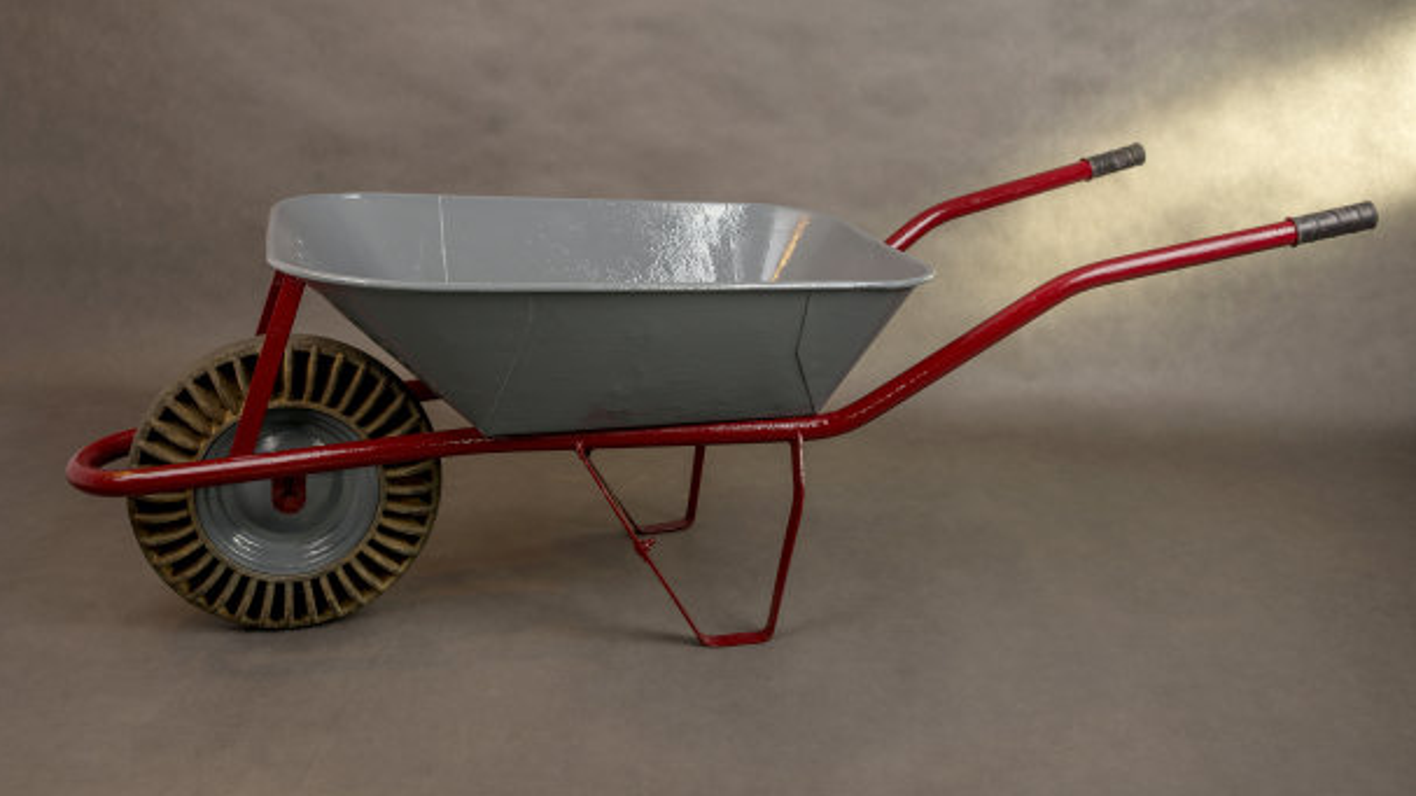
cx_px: 705
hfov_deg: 54.0
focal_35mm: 37
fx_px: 1389
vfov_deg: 31.9
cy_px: 326
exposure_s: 1/3
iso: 100
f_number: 9
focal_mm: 35
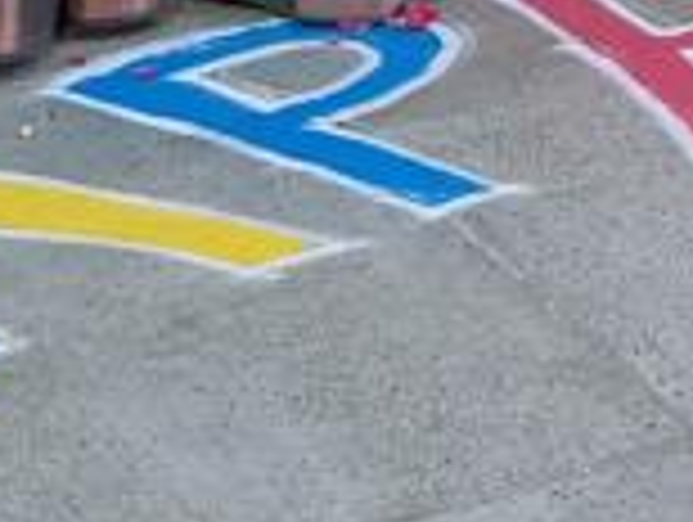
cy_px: -724
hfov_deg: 10.6
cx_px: 1094
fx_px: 3589
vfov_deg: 7.7
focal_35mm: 179
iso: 500
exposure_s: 1/50
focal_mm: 3.98
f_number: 1.8
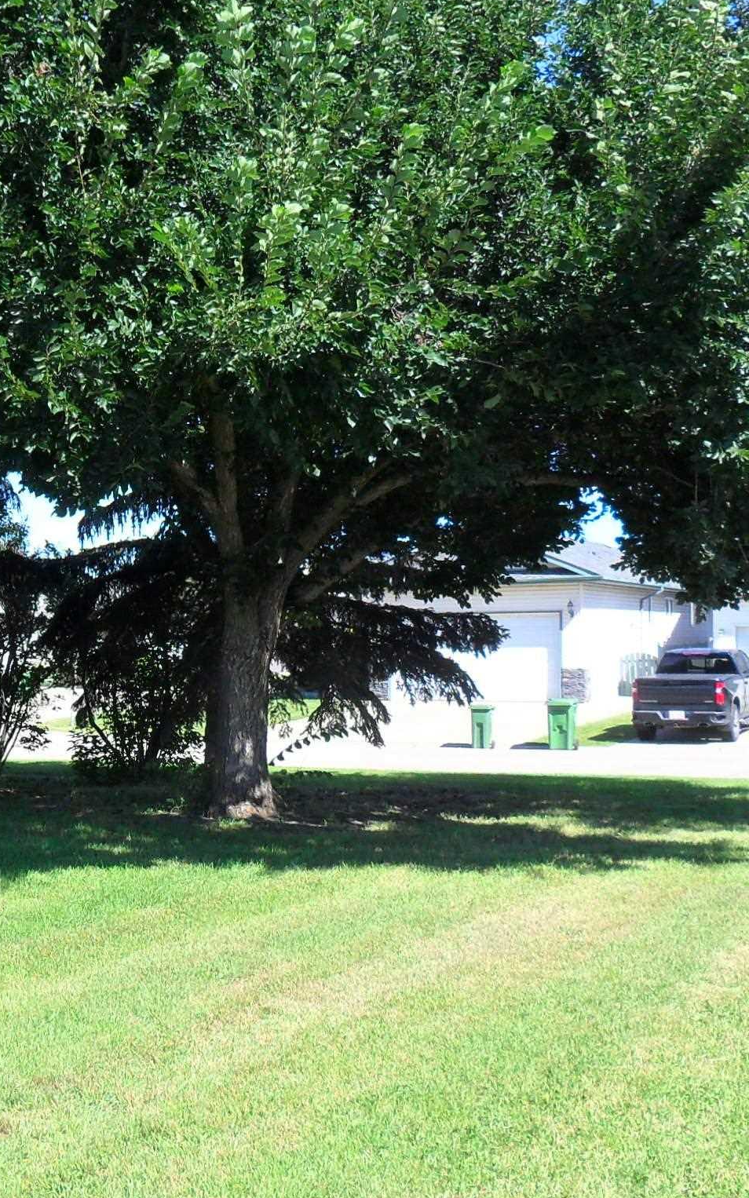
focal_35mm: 48
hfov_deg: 26.4
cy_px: 610
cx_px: 146
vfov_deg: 41.8
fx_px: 1567
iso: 100
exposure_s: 1/350
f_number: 3.5
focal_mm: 4.9
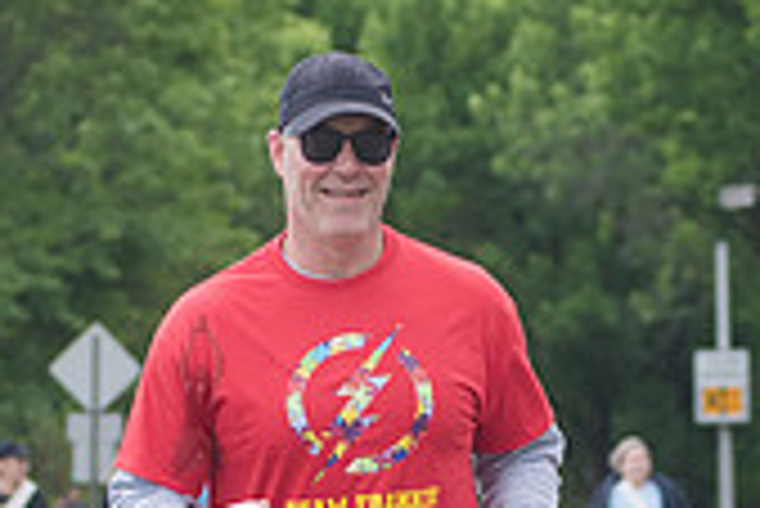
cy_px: 664
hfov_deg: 5.6
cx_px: 453
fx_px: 7818
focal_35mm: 370
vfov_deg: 3.7
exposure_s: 1/1250
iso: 400
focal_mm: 80
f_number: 4
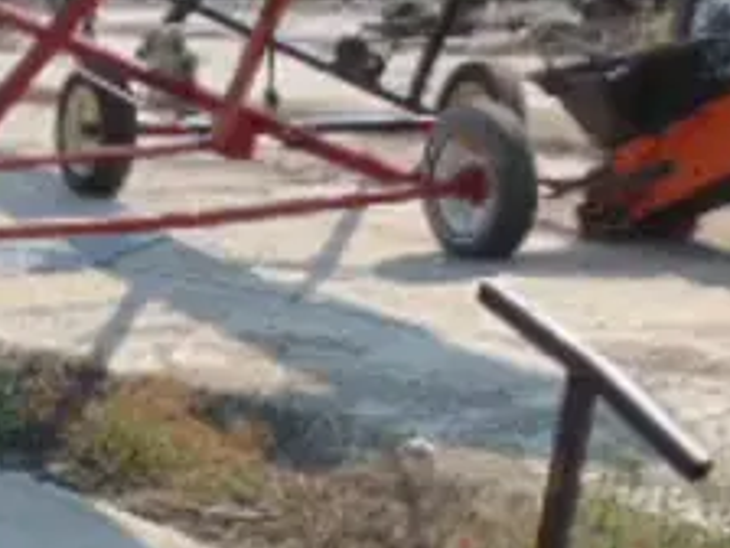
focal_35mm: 107
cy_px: 669
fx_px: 2256
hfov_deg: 17.4
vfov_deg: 13.4
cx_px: -166
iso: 80
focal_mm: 4.5
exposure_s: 1/250
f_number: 7.7
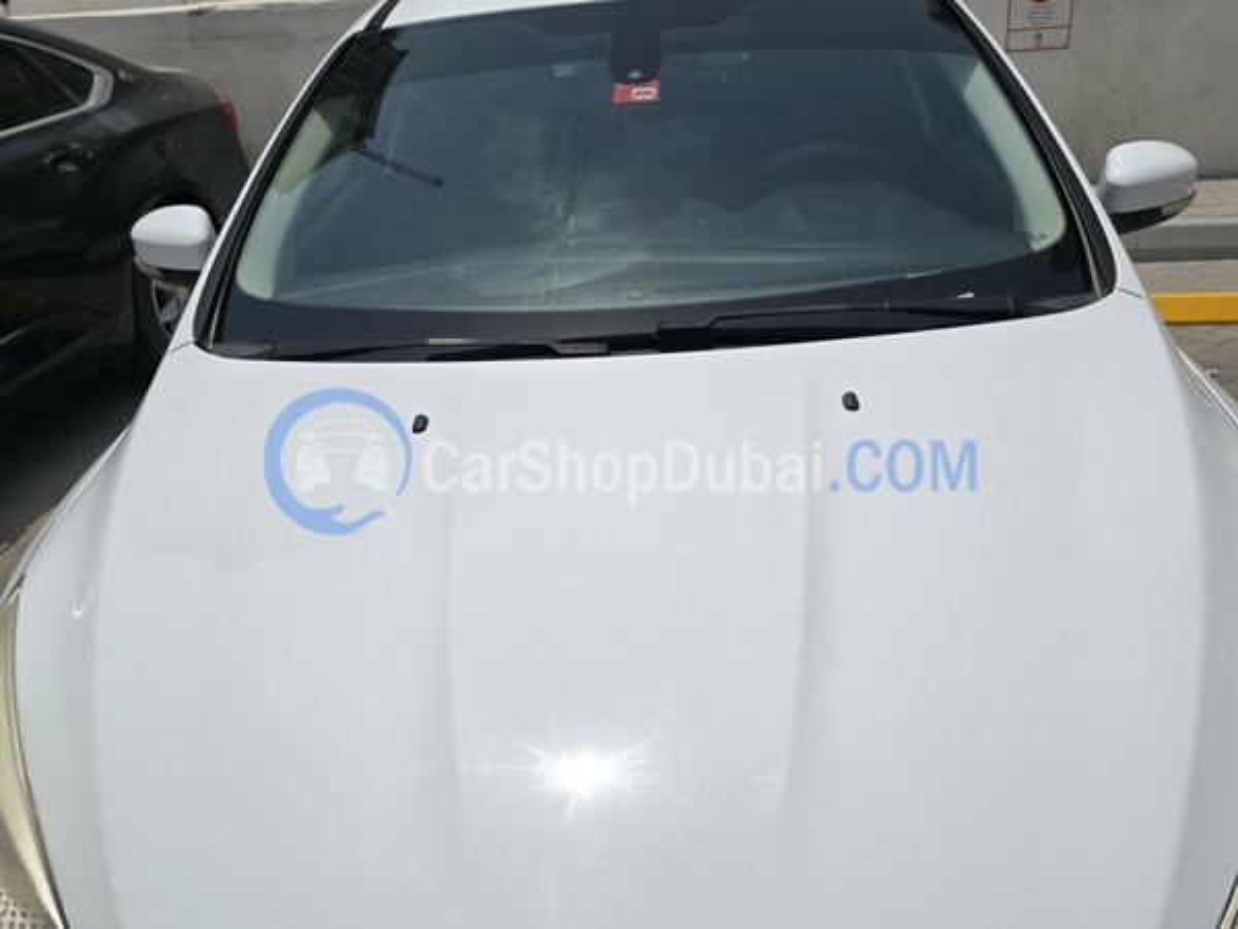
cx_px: 619
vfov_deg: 58.9
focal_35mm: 23
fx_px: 823
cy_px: 464
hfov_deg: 73.9
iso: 12
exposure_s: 1/2752
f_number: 1.7
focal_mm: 6.3
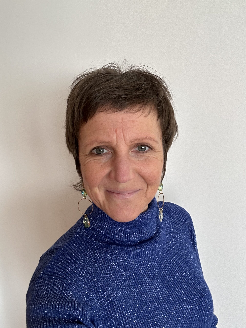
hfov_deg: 46.8
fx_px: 284
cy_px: 164
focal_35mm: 30
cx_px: 123
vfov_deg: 60.0
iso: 80
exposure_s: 1/109
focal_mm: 2.69
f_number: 1.9
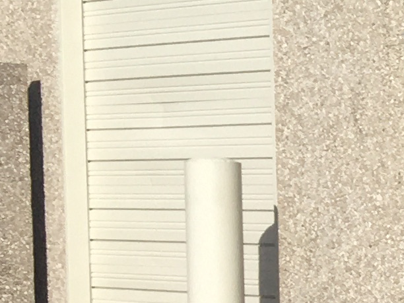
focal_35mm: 191
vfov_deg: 7.7
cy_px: 427
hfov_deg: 8.3
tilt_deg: -3.3
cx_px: 1310
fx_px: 2229
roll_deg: -1.5
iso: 25
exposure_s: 1/2198
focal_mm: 4.15
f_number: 2.2
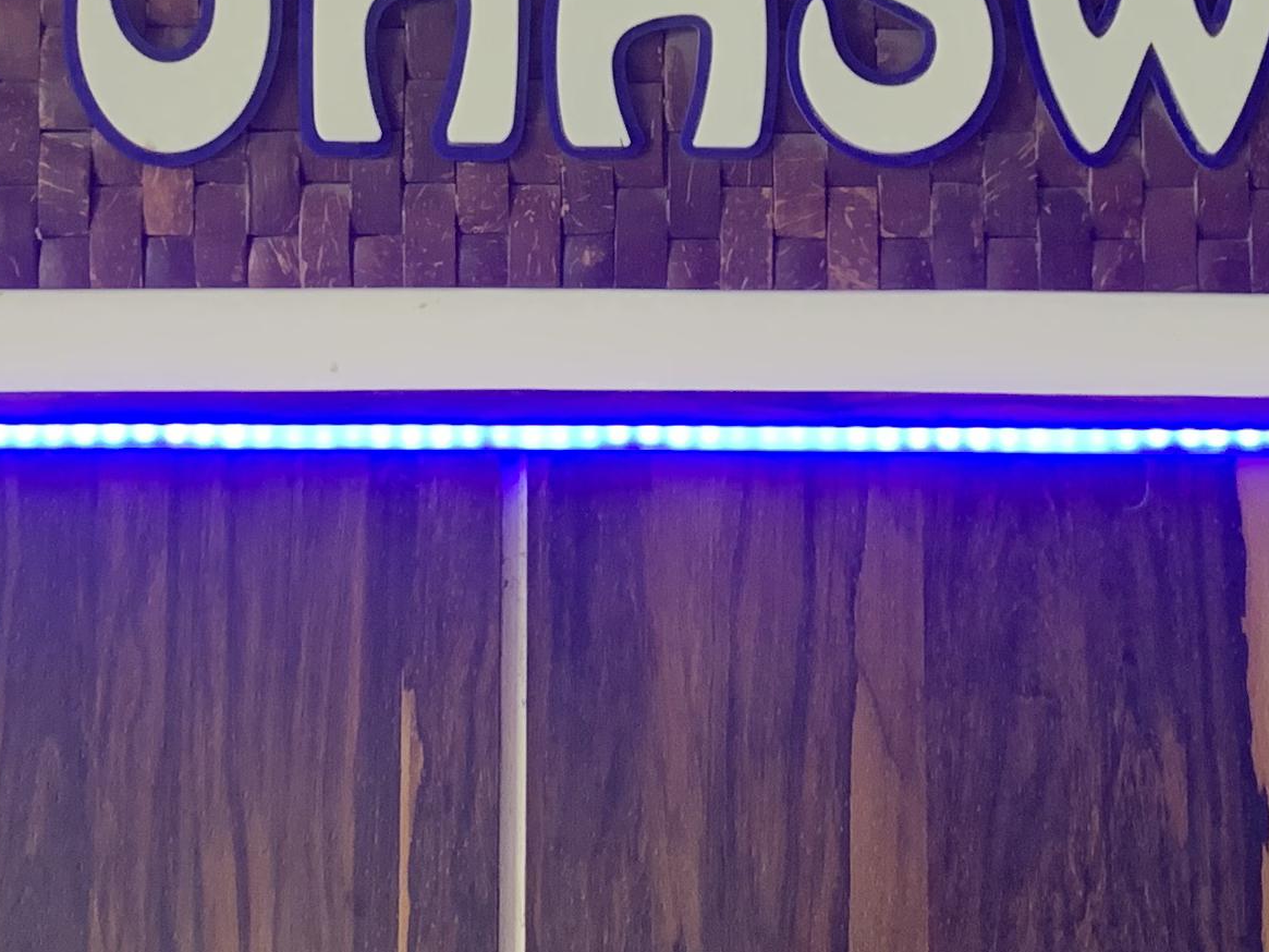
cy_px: -8
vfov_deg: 16.1
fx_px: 3300
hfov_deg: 21.8
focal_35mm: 90
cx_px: 581
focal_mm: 4.25
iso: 125
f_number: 1.8
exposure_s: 1/50
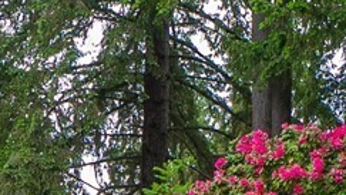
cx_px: 63
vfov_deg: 8.5
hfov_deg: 15.3
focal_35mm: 139
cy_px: 325
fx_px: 1276
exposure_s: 1/30
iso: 160
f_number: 7.1
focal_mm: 19
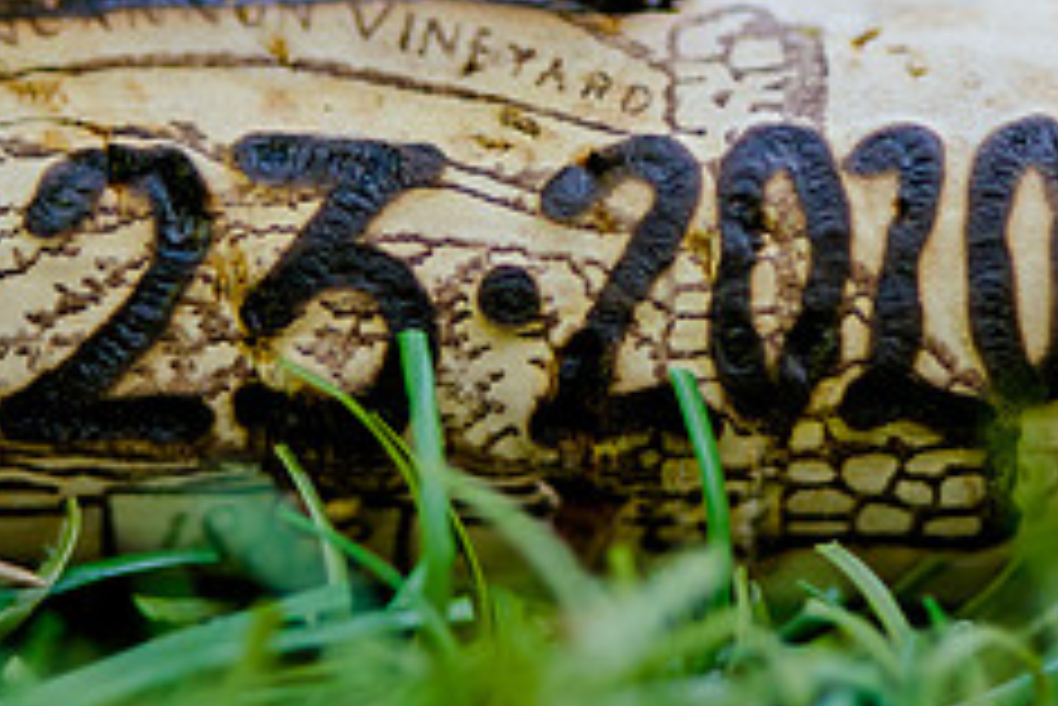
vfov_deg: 4.7
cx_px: 442
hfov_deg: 7.1
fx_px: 8587
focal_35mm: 292
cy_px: 95
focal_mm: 105
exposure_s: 1/640
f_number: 3.5
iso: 800
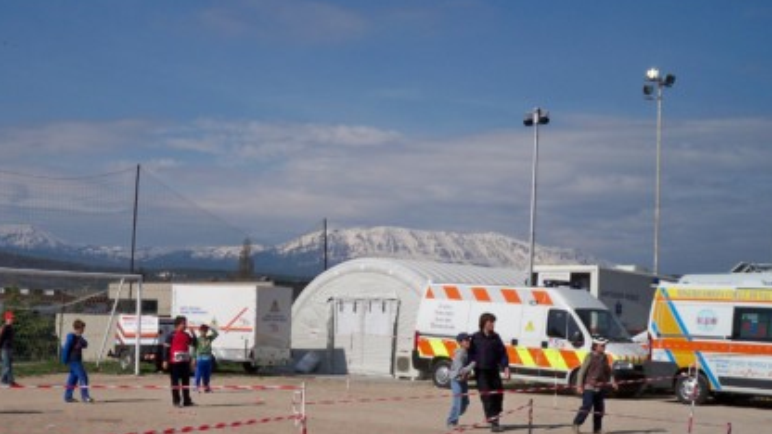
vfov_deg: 21.7
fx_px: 1126
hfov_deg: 37.4
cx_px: 249
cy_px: 306
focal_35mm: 55
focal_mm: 6.3
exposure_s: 1/1000
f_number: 4.7
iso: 64
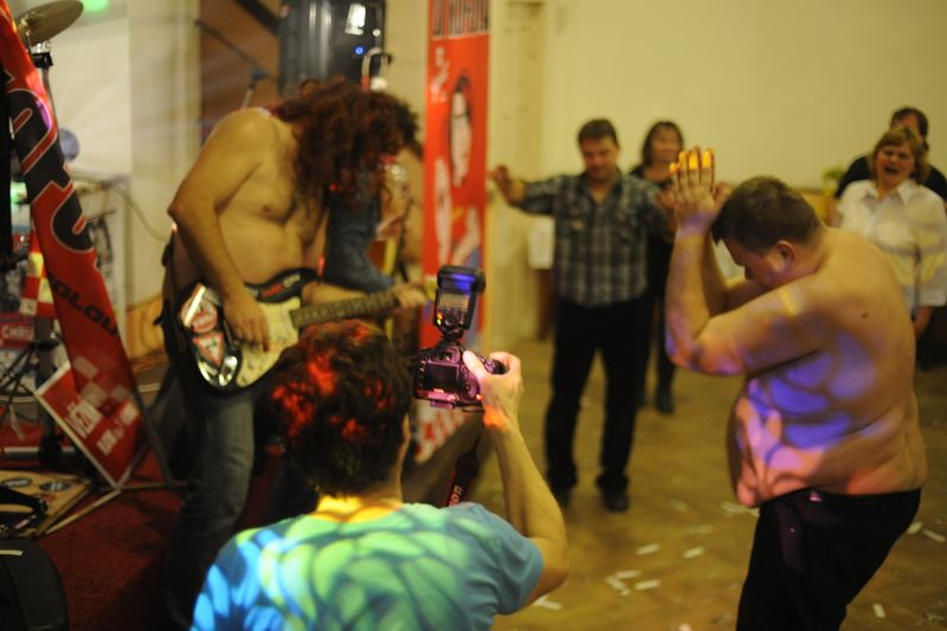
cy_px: 316
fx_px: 1315
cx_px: 474
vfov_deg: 27.0
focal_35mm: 50
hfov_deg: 39.6
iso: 2500
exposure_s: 1/100
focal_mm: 50
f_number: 1.8
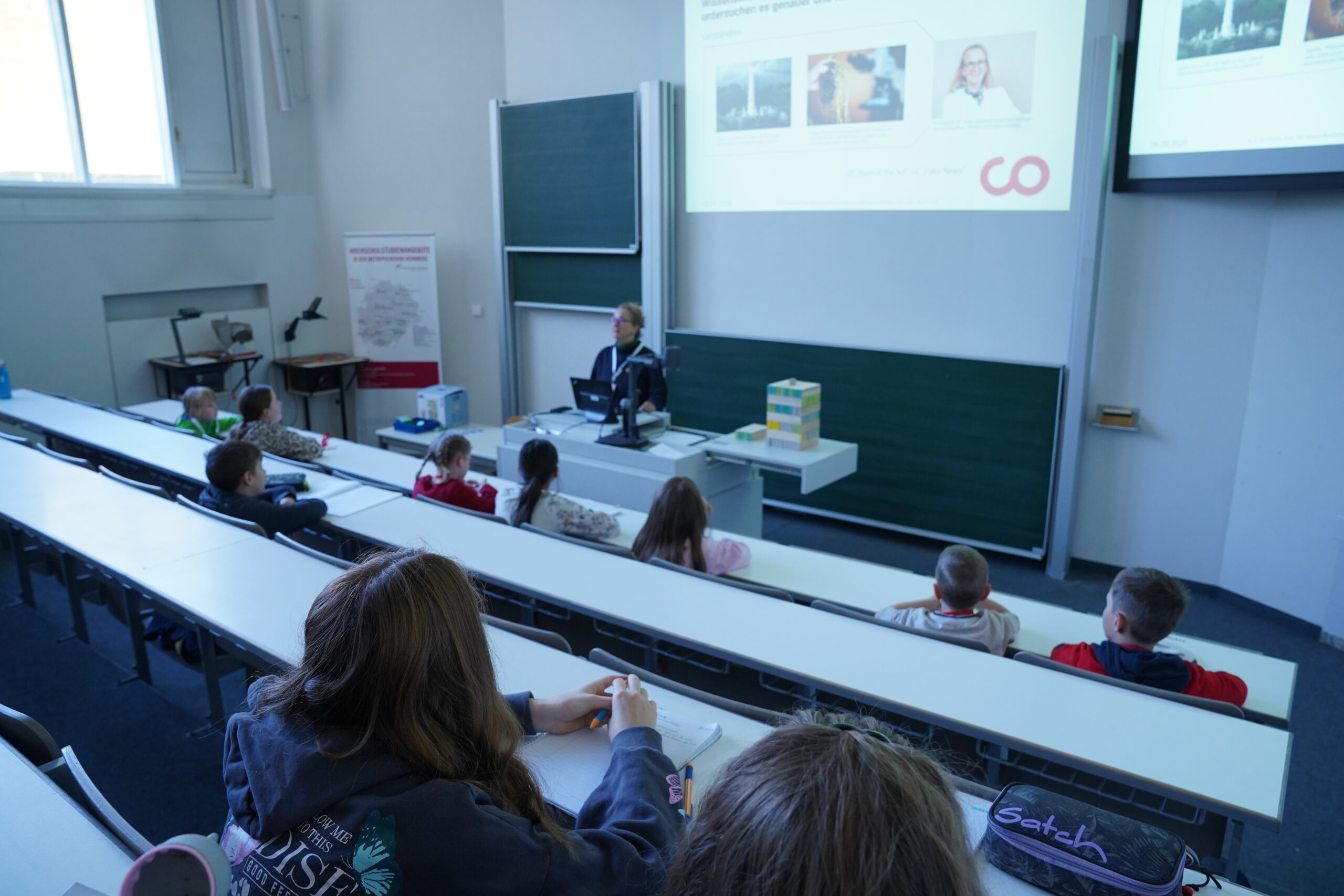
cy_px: 448
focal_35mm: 24
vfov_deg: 53.1
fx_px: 896
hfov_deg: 73.7
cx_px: 672
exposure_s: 1/125
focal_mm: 24
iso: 1600
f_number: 5
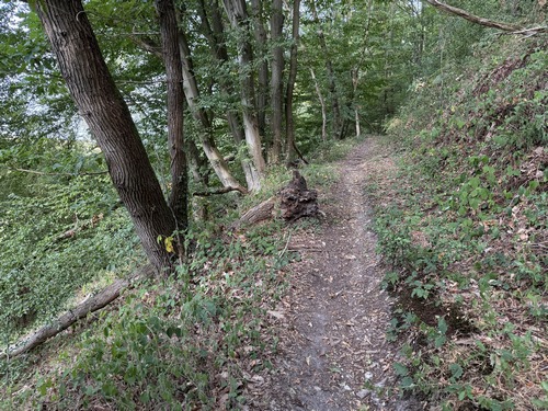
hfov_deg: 71.6
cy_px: 206
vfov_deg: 56.8
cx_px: 274
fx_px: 380
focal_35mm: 24
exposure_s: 1/222
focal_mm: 6.76
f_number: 1.78
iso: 200
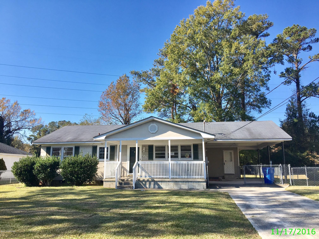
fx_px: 267
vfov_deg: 48.2
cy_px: 120
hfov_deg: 61.7
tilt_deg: +9.7
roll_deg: -0.9
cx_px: 160
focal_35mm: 29
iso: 25
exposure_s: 1/986
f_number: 2.2
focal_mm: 4.15
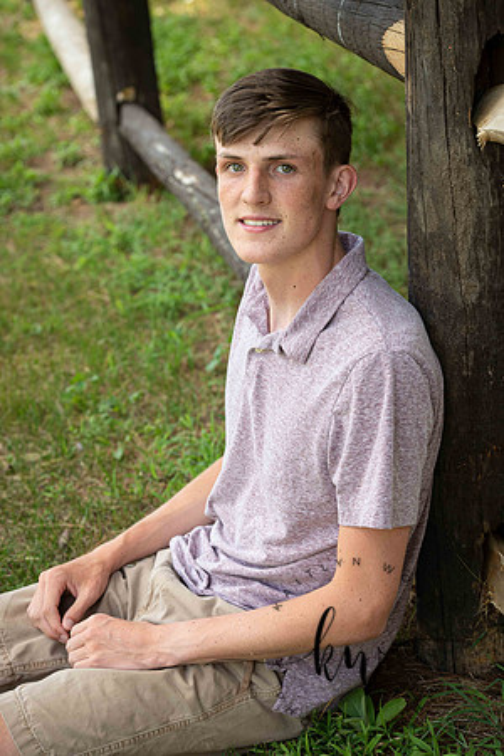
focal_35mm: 100
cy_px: 378
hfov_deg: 13.7
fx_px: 2100
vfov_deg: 20.4
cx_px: 252
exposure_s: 1/200
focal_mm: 100
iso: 400
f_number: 5.6
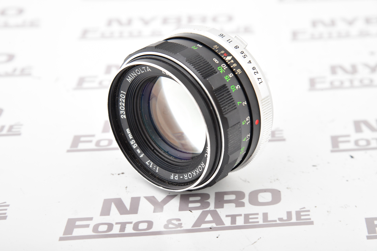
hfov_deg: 17.1
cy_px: 126
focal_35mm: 120
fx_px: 1257
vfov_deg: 11.4
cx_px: 188
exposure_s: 1/200
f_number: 11
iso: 2500
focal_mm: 120
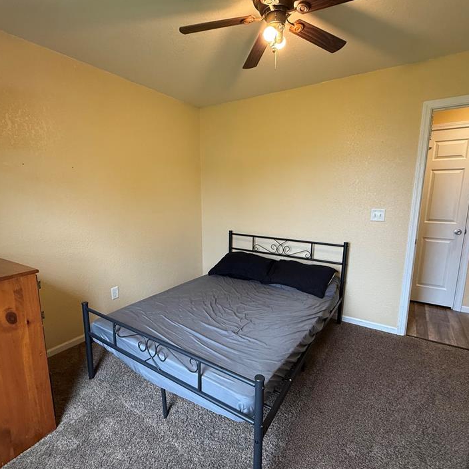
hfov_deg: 80.7
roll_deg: +0.3
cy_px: 242
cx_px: 227
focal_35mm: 18
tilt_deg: -9.2
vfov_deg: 80.7
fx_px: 276
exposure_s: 1/120
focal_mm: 2.22
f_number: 2.2
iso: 320
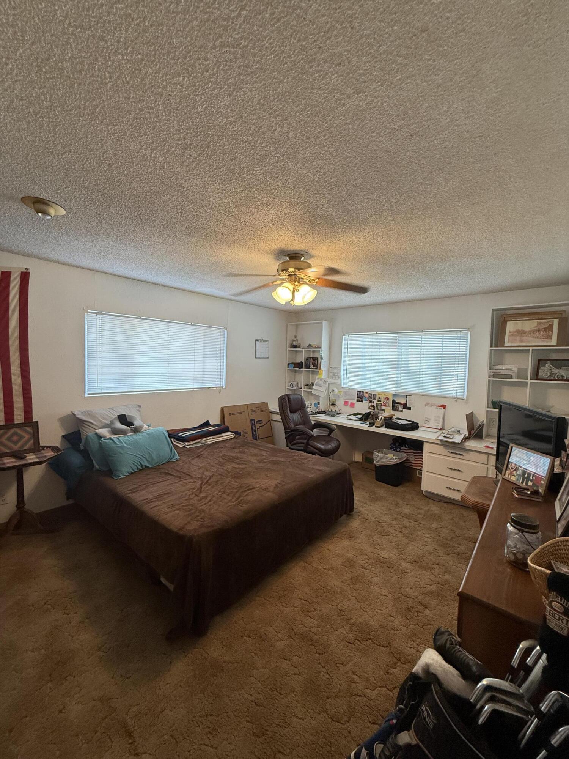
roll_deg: -2.8
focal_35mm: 14
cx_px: 284
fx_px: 307
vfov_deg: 102.1
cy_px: 380
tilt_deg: -3.6
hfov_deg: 85.7
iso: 200
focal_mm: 2.22
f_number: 2.2
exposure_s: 1/60
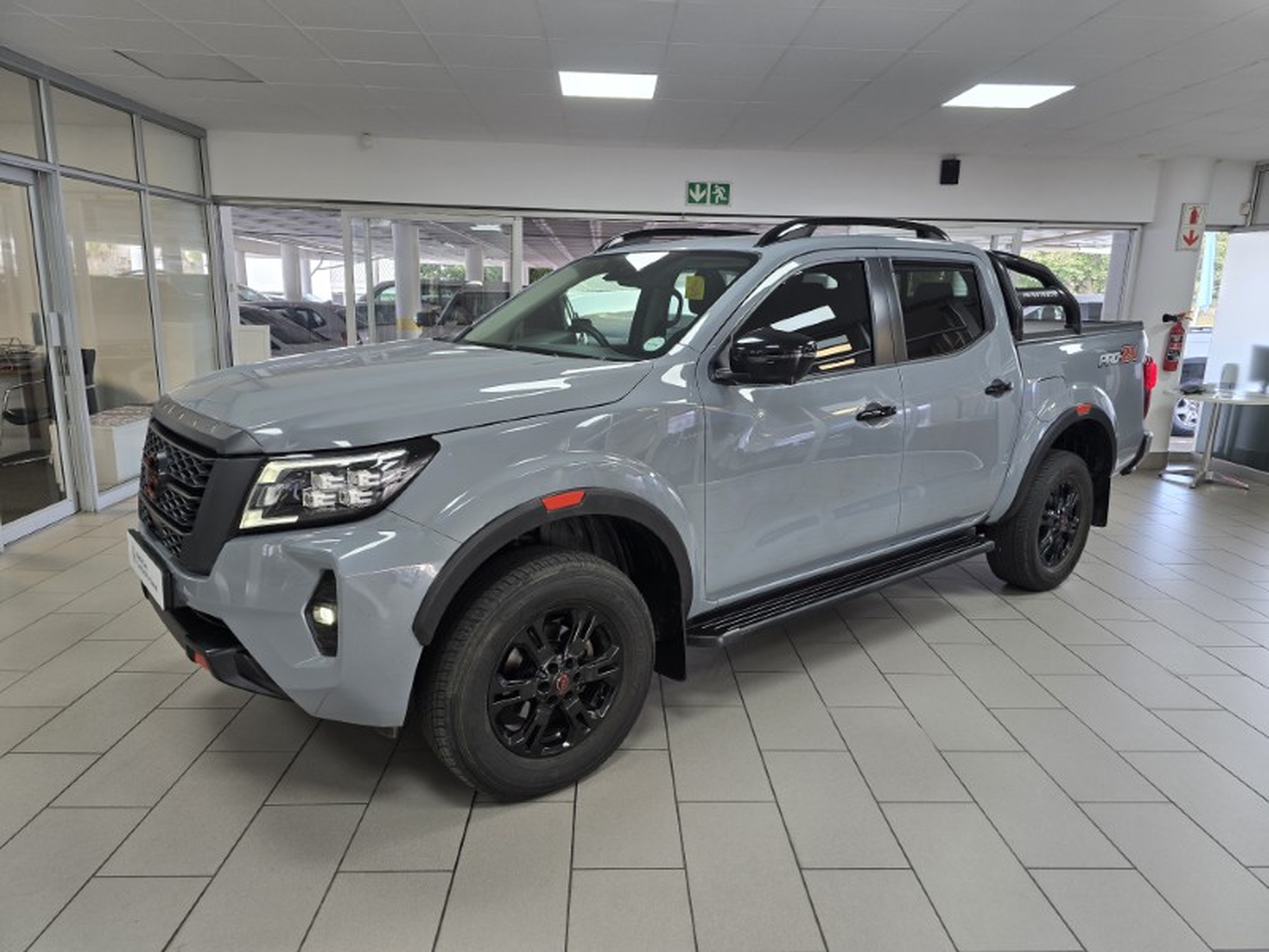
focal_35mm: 23
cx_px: 634
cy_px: 476
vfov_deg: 58.9
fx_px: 843
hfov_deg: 73.9
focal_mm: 6.3
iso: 50
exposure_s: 1/51.4
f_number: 1.7
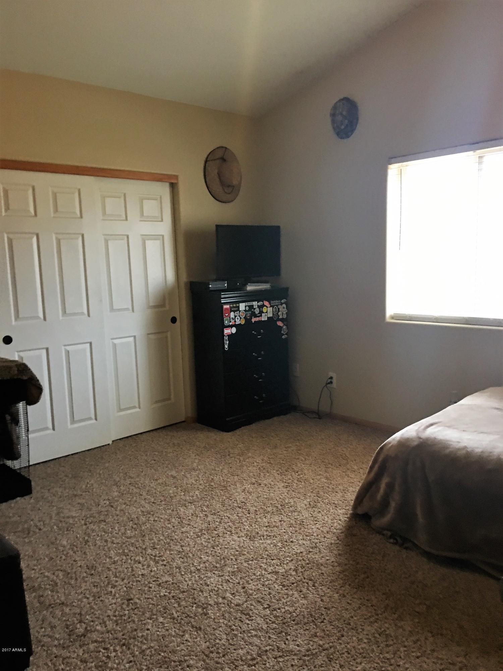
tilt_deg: -6.0
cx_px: 252
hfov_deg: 48.2
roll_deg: +0.3
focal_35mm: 29
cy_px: 336
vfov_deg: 61.7
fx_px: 562
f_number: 2.2
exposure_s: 1/15
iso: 80
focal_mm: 4.15
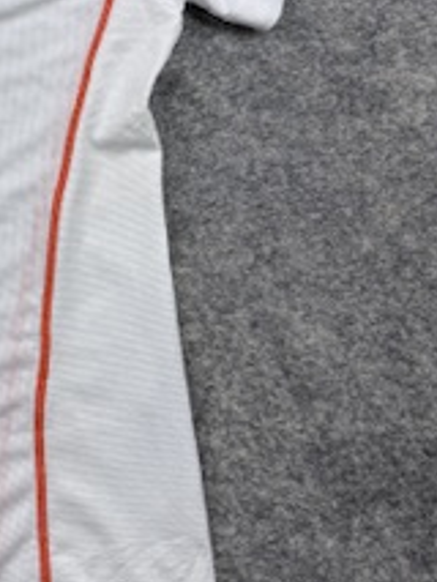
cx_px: -156
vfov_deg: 26.9
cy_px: 202
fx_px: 1211
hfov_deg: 18.8
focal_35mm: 72
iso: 80
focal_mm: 6.76
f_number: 1.78
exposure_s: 1/385
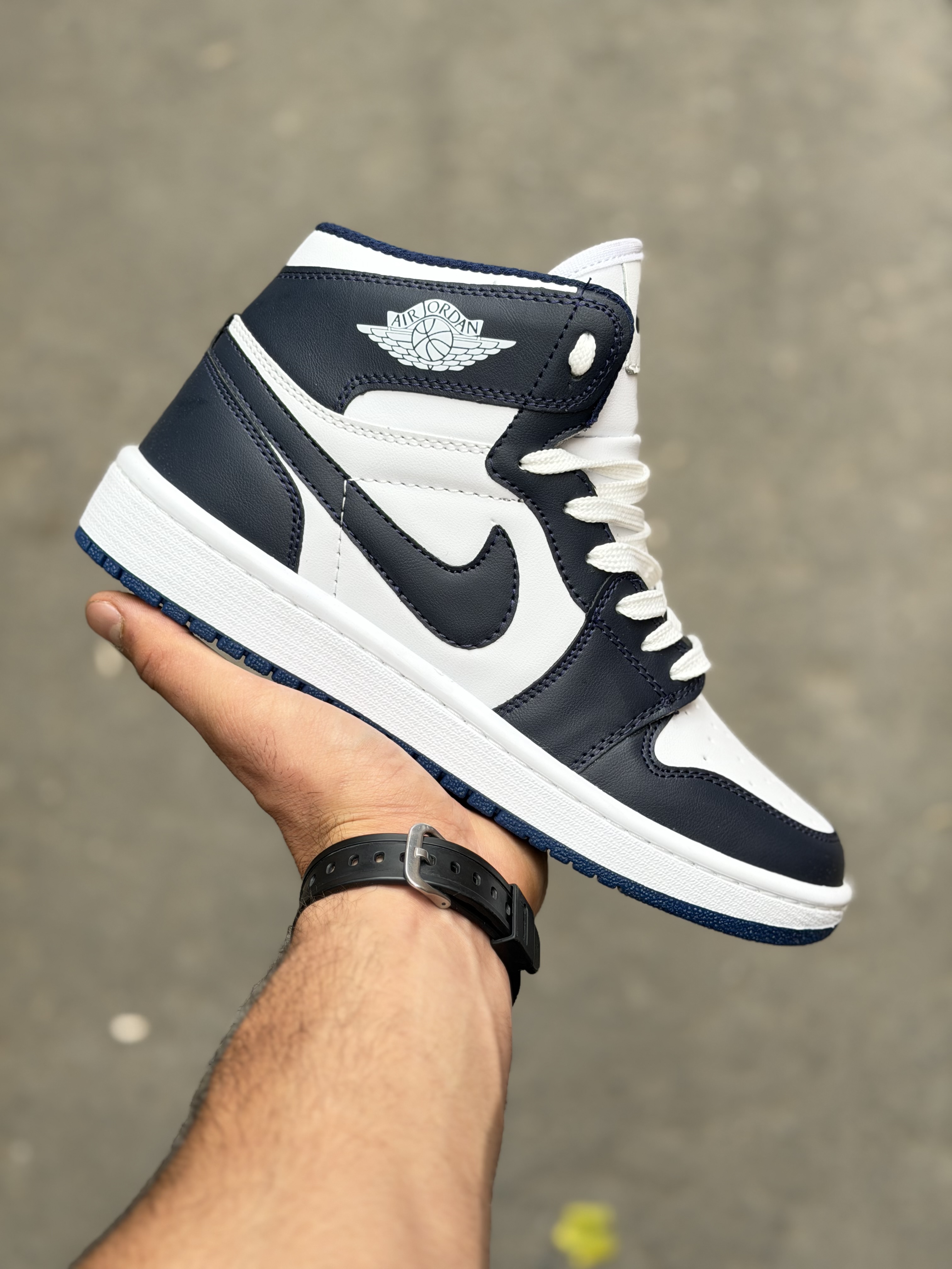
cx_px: 476
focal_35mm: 48
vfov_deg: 39.7
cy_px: 634
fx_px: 1760
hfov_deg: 30.3
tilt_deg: -65.0
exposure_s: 1/357
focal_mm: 6.76
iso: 64
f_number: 1.78
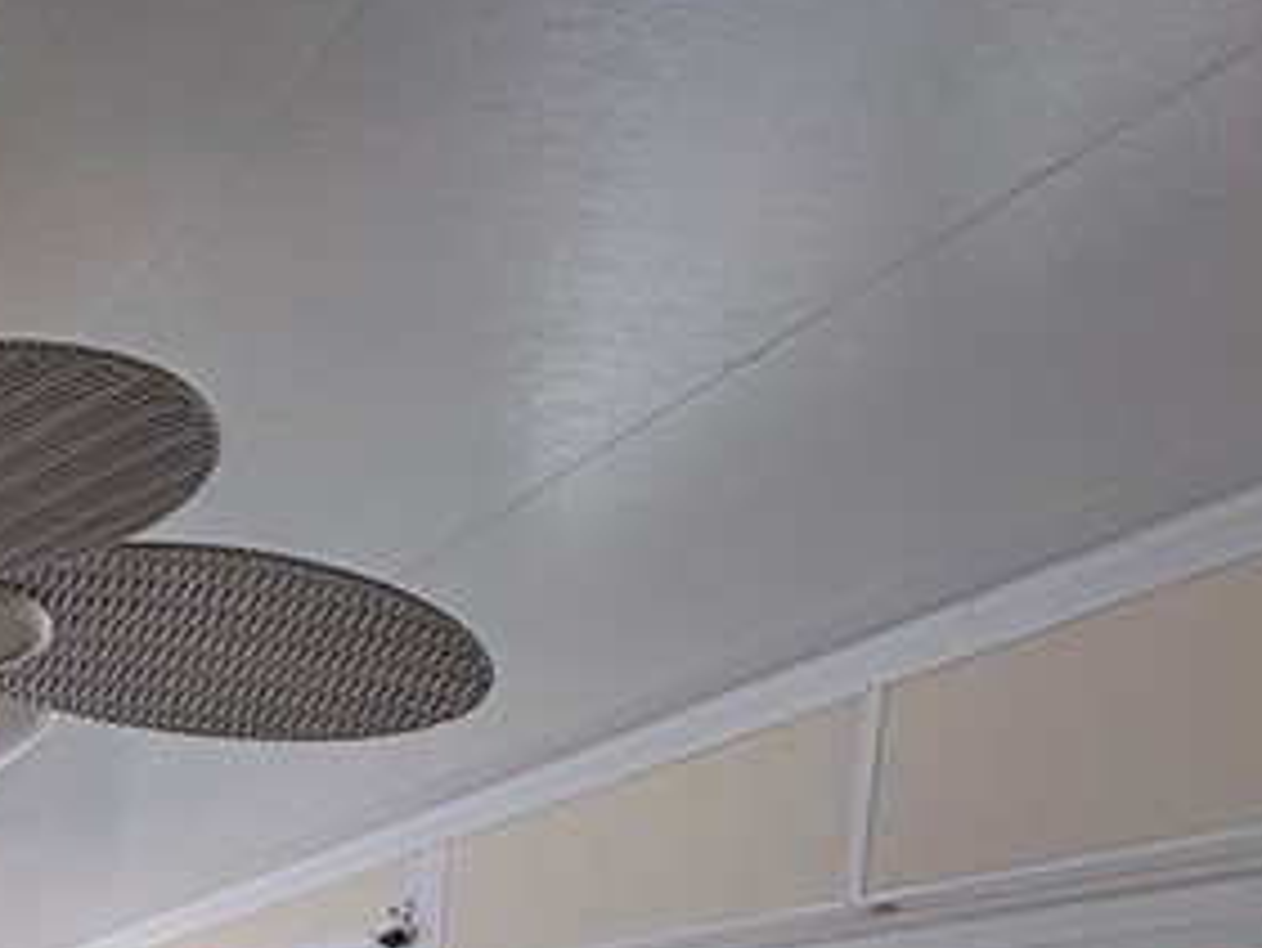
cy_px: 1483
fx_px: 1860
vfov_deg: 22.5
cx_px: -427
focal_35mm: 51
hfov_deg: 29.3
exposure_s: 1/109
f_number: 2.2
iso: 80
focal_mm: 2.22
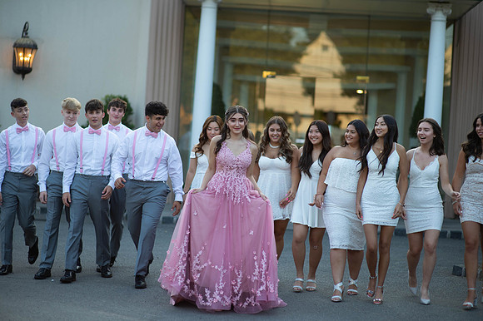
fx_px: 1140
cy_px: 160
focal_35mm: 85
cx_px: 242
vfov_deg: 16.1
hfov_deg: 23.9
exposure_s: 1/1000
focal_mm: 85
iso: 250
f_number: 2
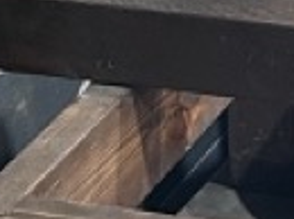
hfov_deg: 7.7
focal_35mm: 237
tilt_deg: -19.4
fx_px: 2009
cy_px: -307
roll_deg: -0.9
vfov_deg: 6.0
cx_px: 760
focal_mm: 6.86
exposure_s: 1/60
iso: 200
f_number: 1.78
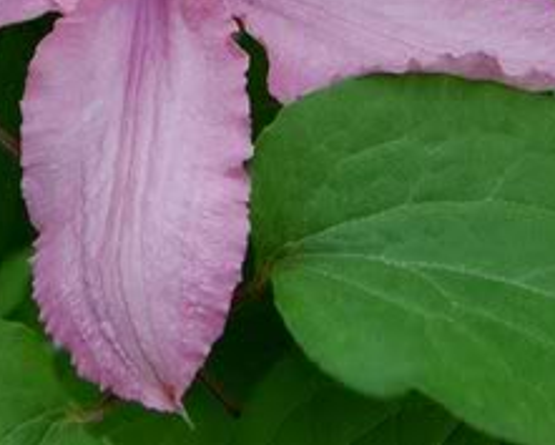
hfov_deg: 16.8
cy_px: -88
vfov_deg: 13.2
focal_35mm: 114
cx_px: 183
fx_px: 1873
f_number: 6.3
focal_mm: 28
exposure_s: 1/160
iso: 200
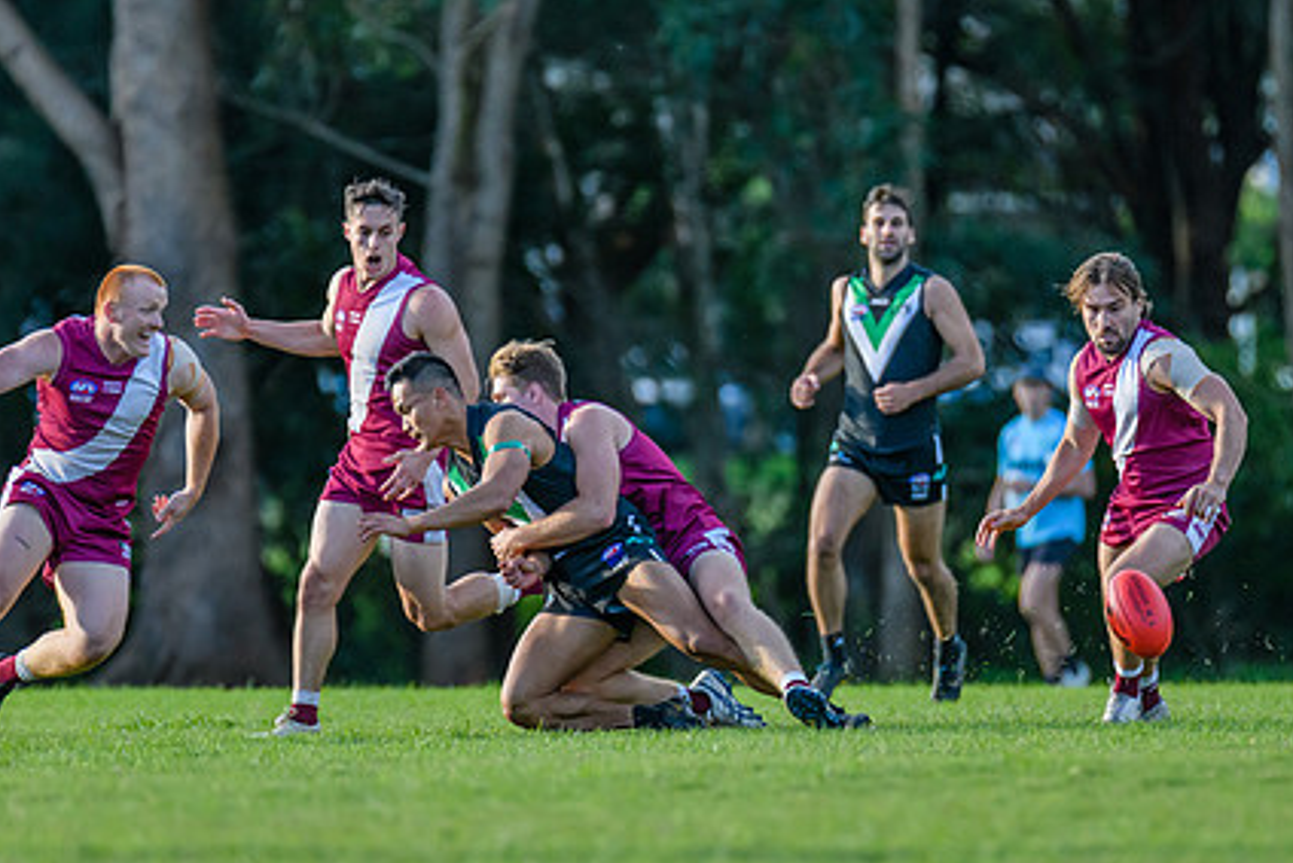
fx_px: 21448
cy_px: 522
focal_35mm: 597
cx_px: 687
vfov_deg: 2.3
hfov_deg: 3.5
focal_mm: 360
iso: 2200
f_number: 4
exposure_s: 1/2500
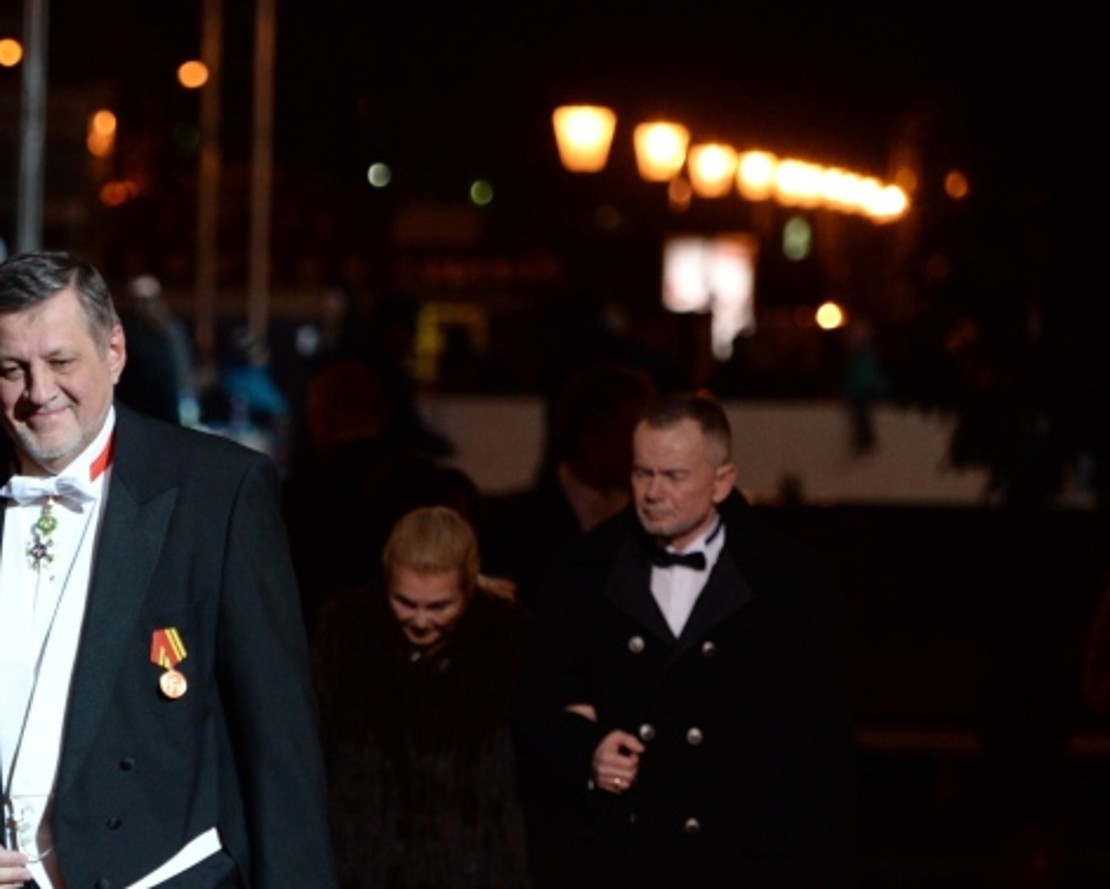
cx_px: 12
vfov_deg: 5.6
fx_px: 9102
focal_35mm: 277
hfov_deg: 7.0
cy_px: 916
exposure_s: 1/400
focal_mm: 116
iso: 2500
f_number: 2.8
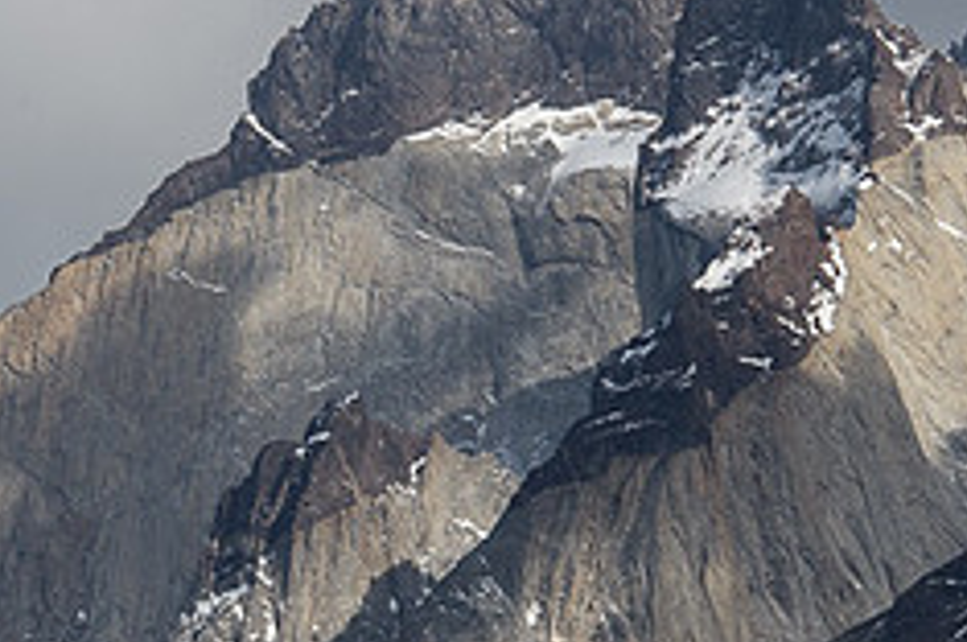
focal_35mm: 358
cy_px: 358
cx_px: 321
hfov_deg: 5.8
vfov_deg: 3.8
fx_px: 9603
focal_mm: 145
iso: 400
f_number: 16
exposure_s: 1/640
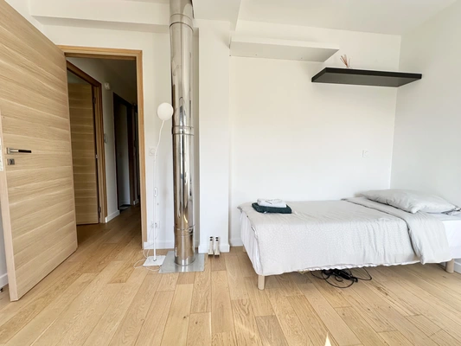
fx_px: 186
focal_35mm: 14
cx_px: 230
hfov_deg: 102.1
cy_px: 173
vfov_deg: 85.7
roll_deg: +0.3
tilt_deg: -3.3
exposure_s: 1/187
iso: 40
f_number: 2.2
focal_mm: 2.22
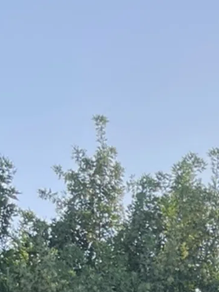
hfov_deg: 10.0
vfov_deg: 10.7
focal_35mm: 144
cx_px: 320
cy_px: 798
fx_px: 1216
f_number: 1.6
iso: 32
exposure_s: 1/626
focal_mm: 4.2
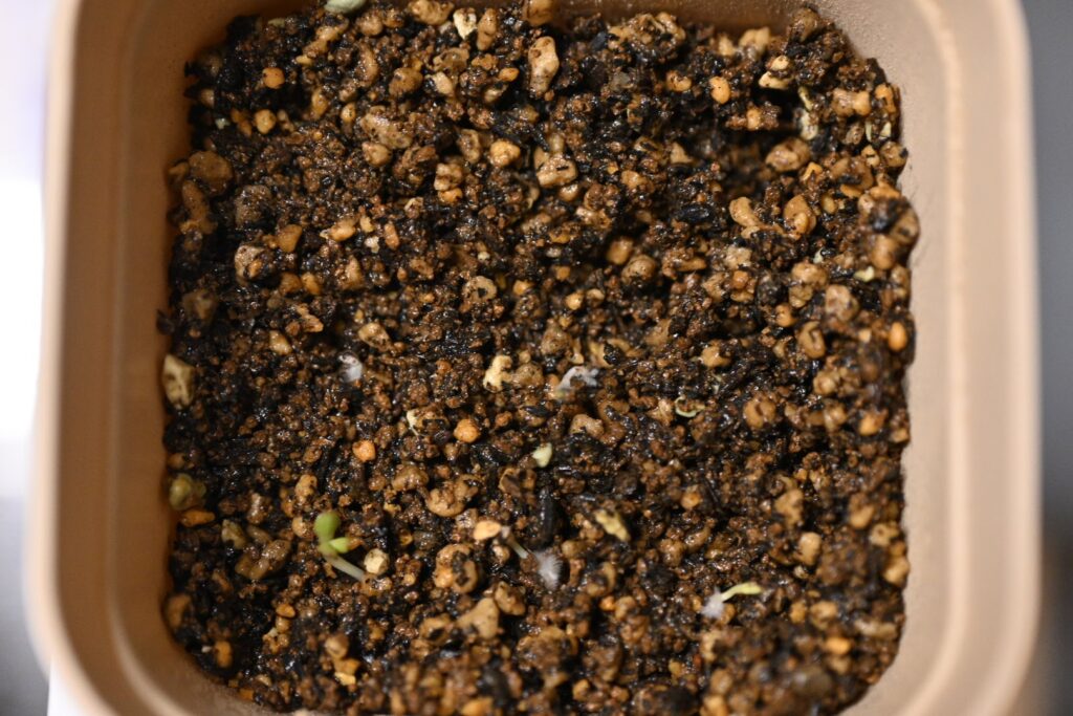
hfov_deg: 27.0
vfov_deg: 18.2
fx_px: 2236
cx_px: 536
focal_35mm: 75
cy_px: 358
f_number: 3.8
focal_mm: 50
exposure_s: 1/40
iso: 1600
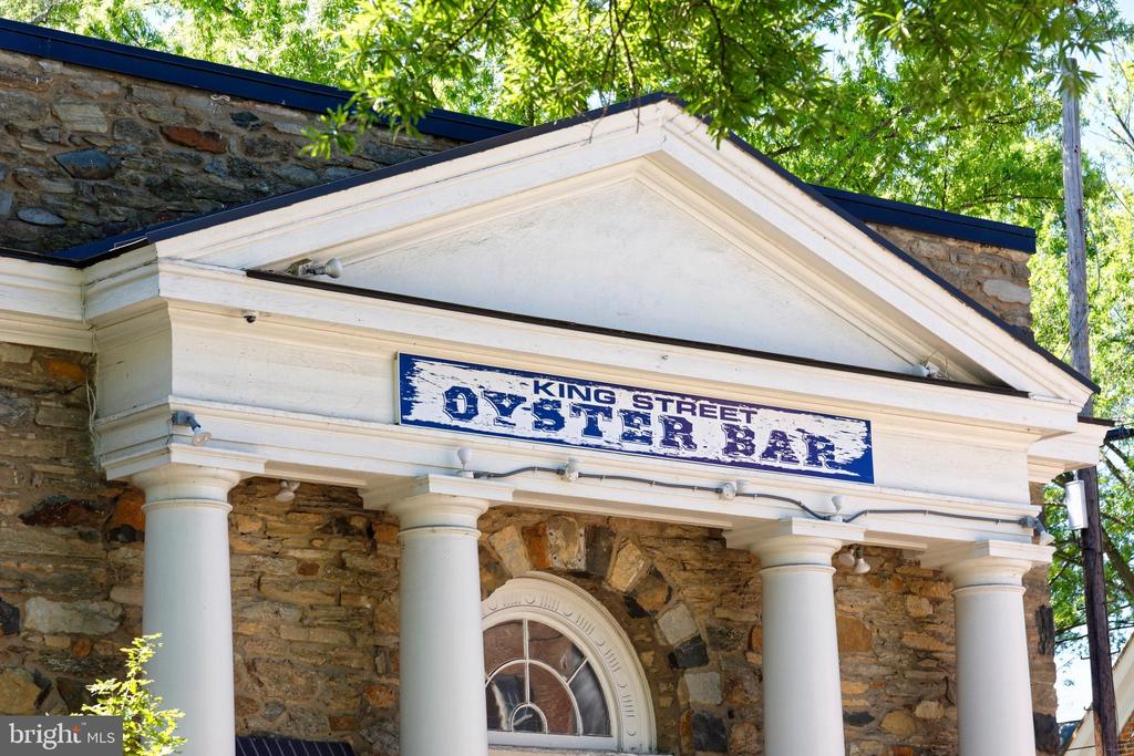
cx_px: 567
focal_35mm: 105
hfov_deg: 19.5
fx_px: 3308
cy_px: 378
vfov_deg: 13.0
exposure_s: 1/160
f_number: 7.1
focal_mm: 105
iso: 320
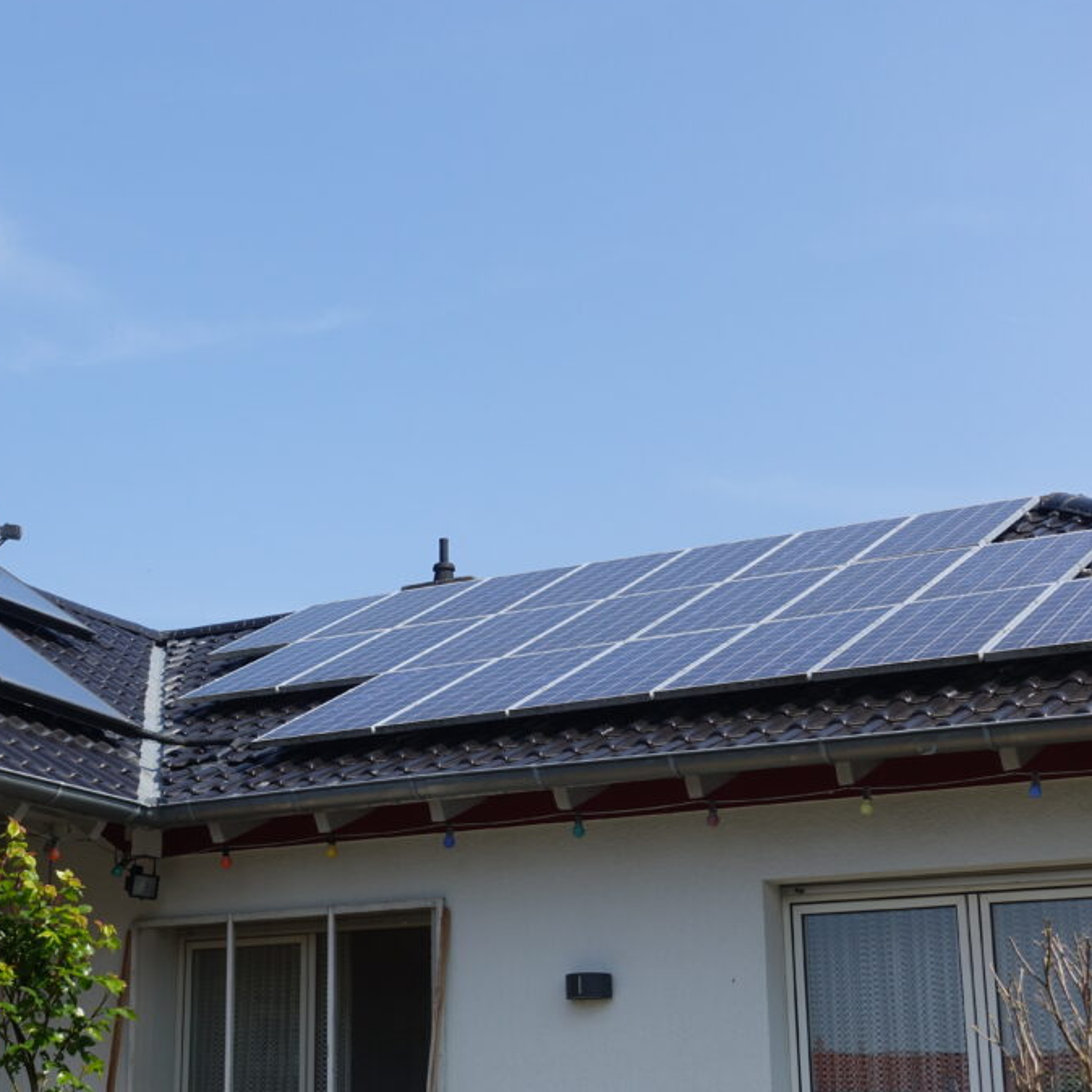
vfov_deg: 27.7
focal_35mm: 62
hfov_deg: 27.3
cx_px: 264
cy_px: 544
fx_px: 2213
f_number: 5.6
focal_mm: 17.49
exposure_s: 1/500
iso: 125
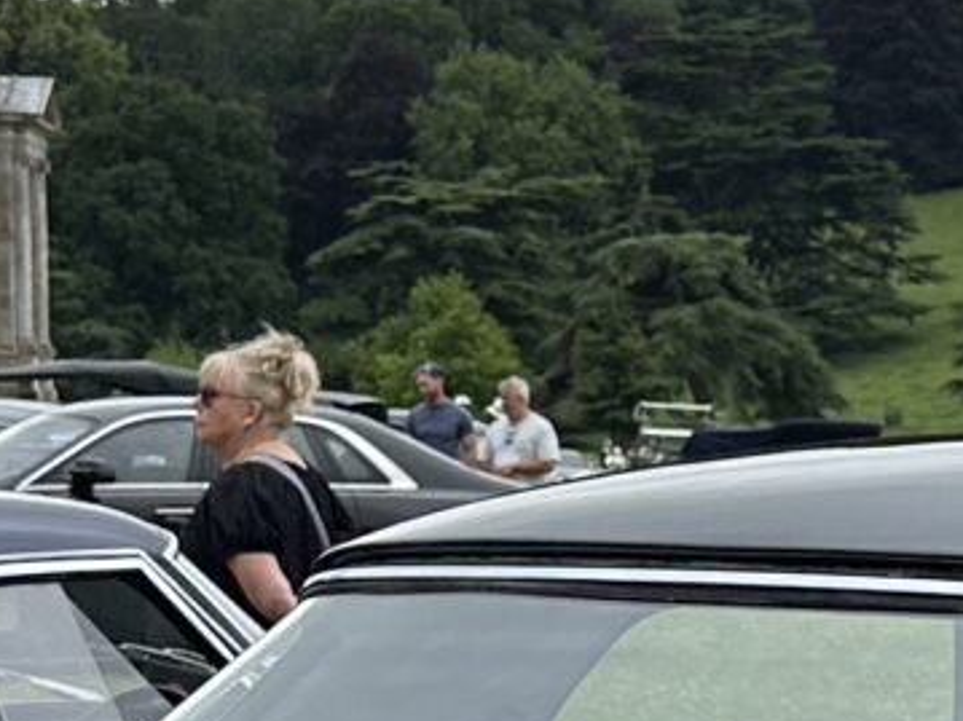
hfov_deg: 11.5
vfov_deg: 8.6
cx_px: 888
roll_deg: -0.9
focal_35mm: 171
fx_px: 4756
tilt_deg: -5.8
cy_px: 930
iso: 80
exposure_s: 1/2809
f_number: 1.78
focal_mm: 6.86
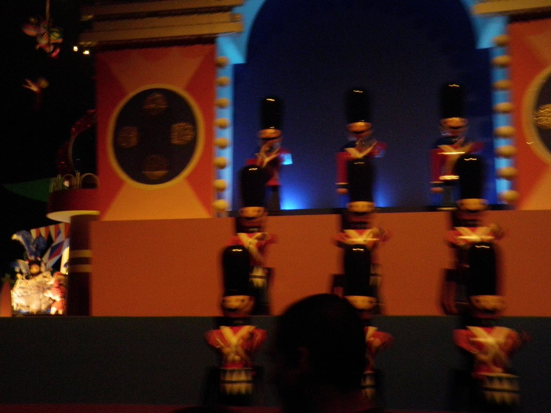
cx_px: 276
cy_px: 206
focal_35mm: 36
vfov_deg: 39.7
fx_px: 573
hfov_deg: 51.4
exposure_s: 1/4
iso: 400
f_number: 4.1
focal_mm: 6.53
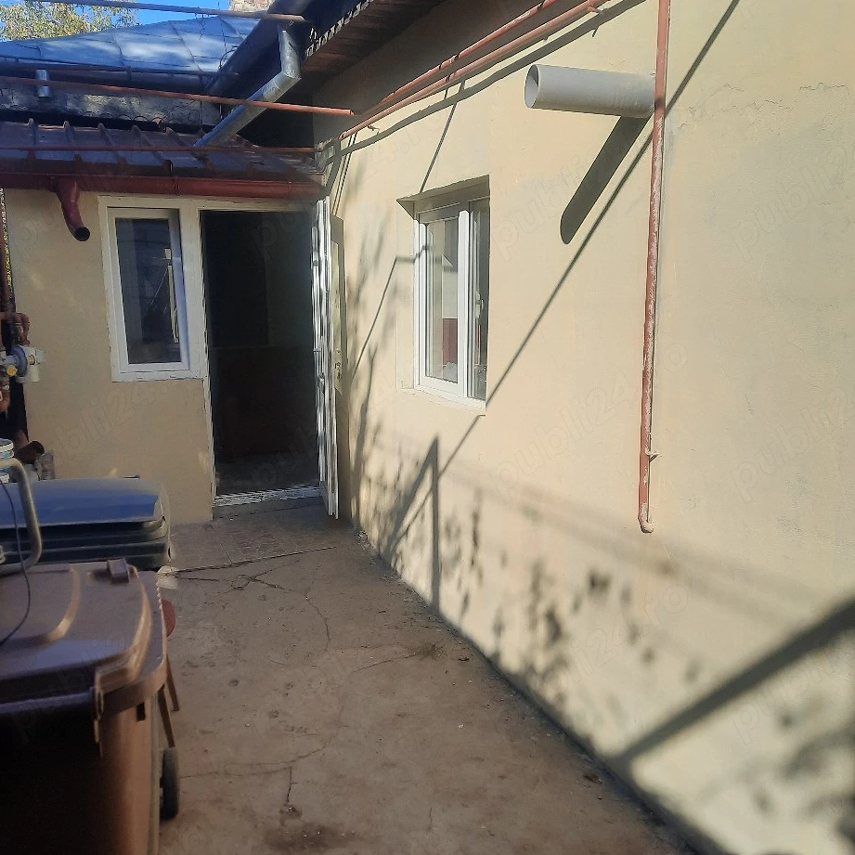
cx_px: 409
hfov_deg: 51.1
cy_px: 453
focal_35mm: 32
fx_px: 894
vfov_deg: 51.1
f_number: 2
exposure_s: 1/1111
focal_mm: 4.6
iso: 32
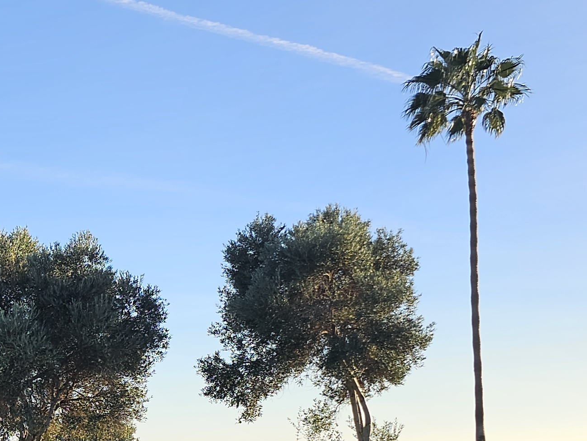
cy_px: 412
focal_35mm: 71
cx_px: -171
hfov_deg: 24.1
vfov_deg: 20.2
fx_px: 1204
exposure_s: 1/465
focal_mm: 6.3
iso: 16
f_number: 1.7
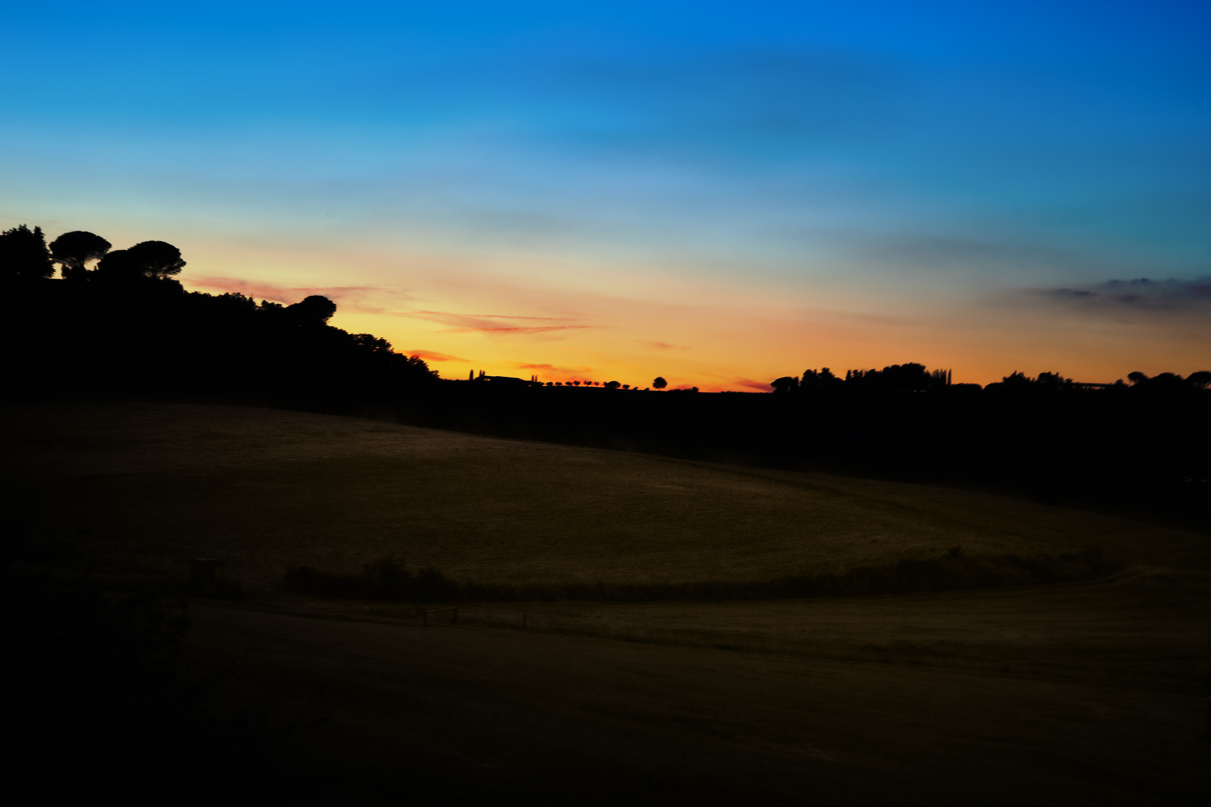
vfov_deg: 18.2
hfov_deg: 27.0
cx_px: 606
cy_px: 404
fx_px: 2523
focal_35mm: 75
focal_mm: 50
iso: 250
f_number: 13
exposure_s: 1/1.67
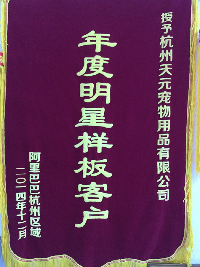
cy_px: 134
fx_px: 223
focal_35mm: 29
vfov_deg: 61.7
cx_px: 100
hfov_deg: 48.2
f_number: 2.2
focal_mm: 4.15
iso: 320
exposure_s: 1/17
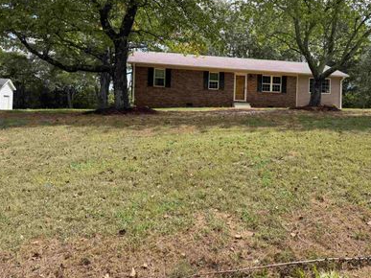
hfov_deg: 57.6
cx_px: 234
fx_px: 332
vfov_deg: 45.1
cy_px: 106
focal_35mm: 31
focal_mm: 6.76
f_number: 1.78
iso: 100
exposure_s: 1/3425
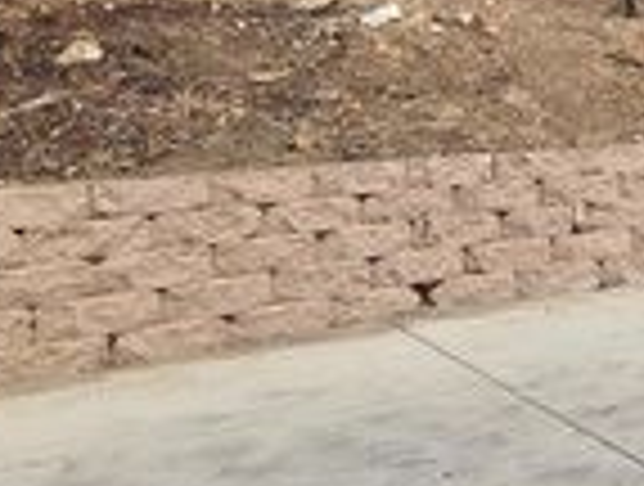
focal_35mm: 58
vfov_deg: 24.2
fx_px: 1082
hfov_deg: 20.2
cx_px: 1229
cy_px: 4
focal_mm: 2.2
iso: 50
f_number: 2.2
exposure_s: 1/3747
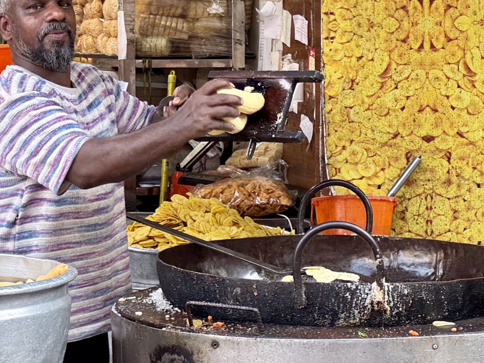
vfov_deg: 11.1
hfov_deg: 14.7
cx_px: 244
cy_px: 182
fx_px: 1873
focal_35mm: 134
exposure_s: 1/99
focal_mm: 9
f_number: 2.8
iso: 80
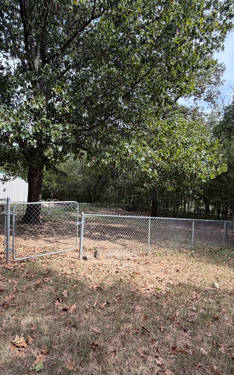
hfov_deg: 59.5
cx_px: 104
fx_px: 204
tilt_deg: -3.9
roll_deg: -1.8
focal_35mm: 20
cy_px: 188
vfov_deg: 85.1
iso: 50
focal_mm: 2.22
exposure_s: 1/304
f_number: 2.2
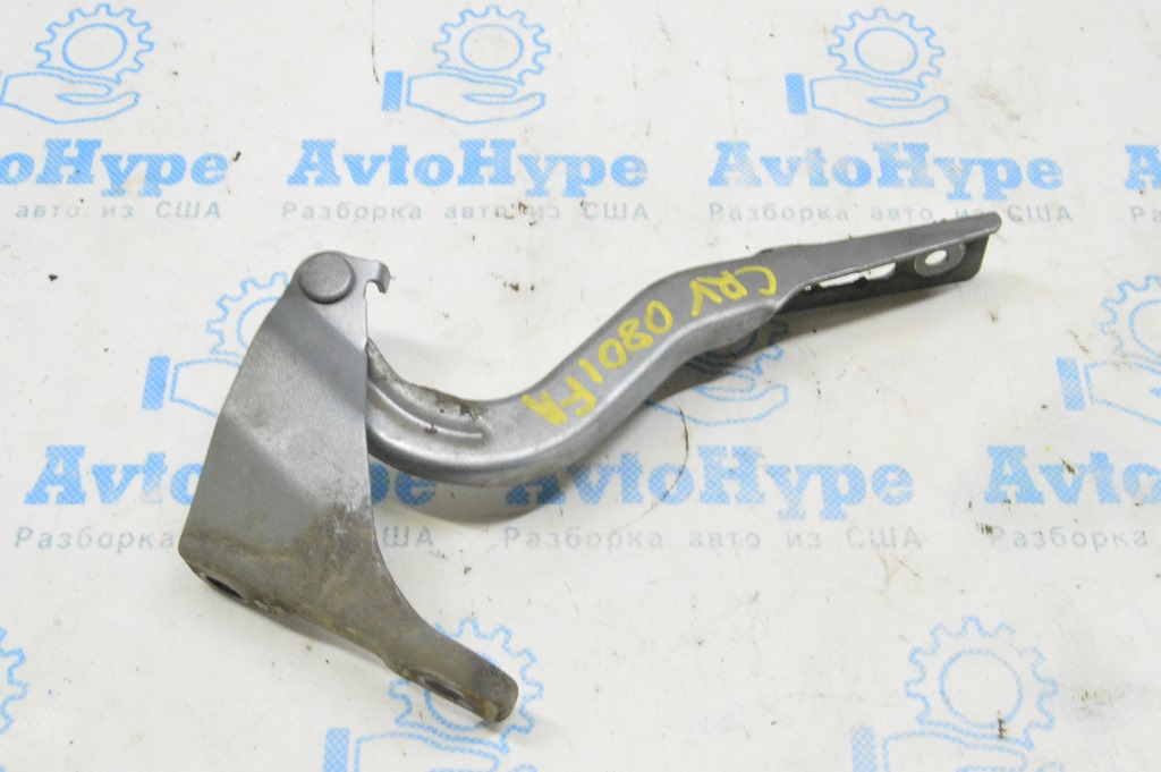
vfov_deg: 29.8
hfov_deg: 43.6
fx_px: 1450
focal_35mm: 45
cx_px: 580
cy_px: 386
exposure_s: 1/15
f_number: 20
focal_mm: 30
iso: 6400
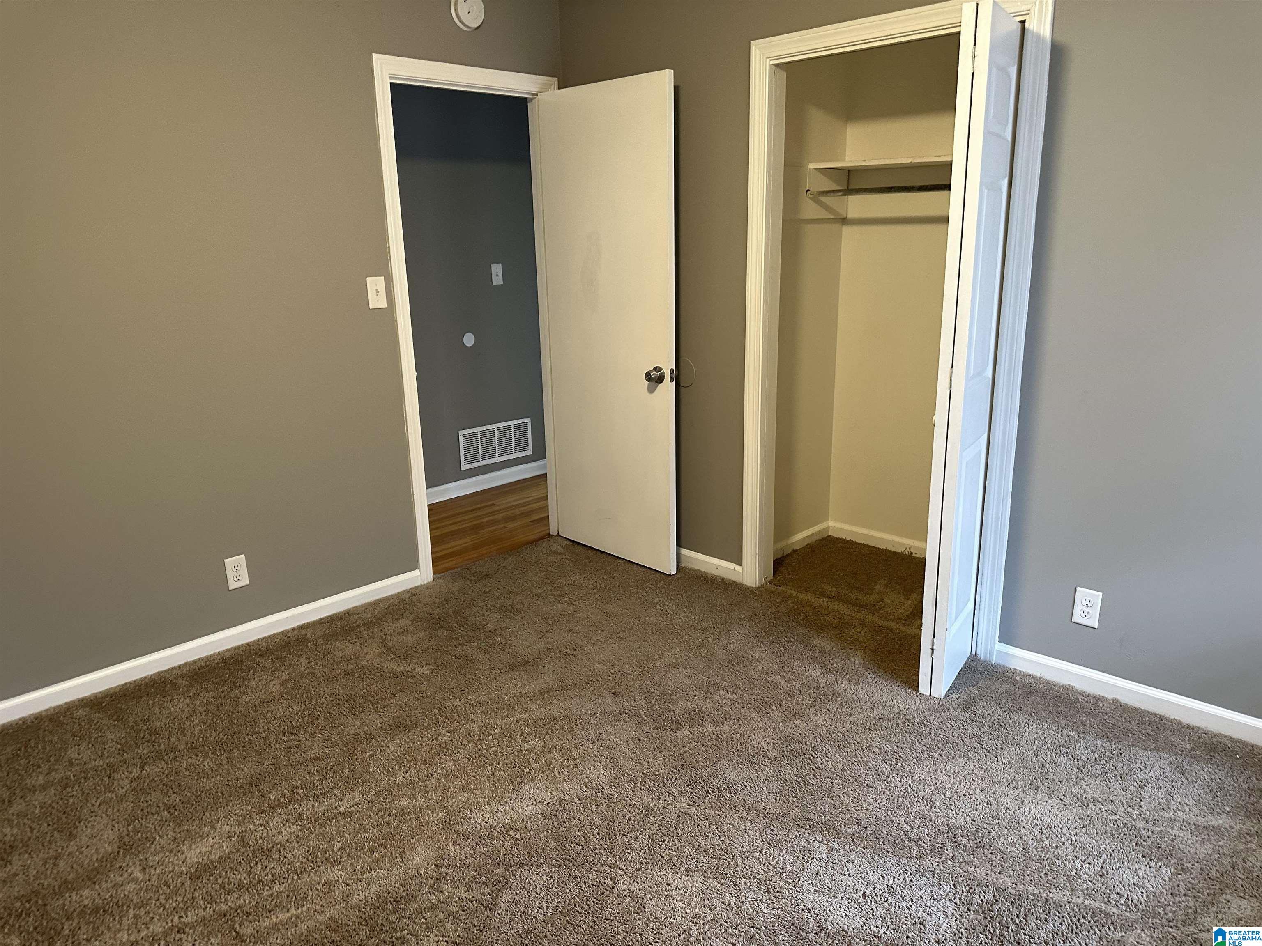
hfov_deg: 71.6
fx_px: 875
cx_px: 631
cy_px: 473
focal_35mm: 24
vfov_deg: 56.8
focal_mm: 6.86
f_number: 1.78
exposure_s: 1/60
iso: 400
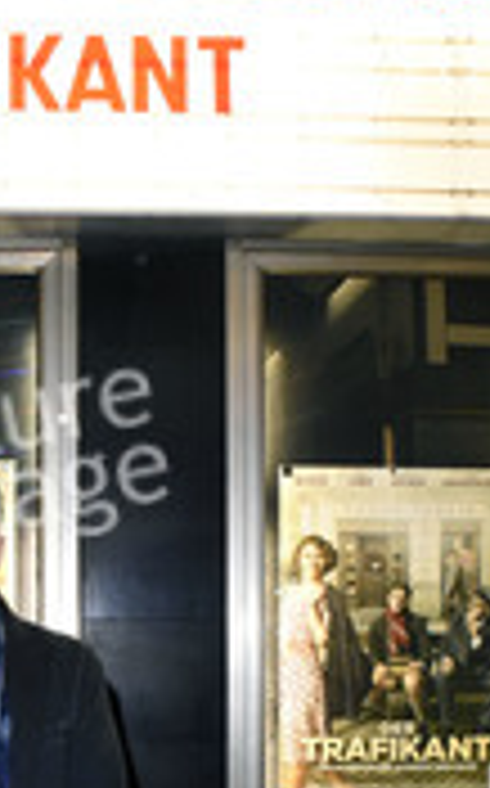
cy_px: 702
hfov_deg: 20.2
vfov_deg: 31.1
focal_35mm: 63
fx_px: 1349
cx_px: 67
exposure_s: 1/60
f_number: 6.3
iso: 3200
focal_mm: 18
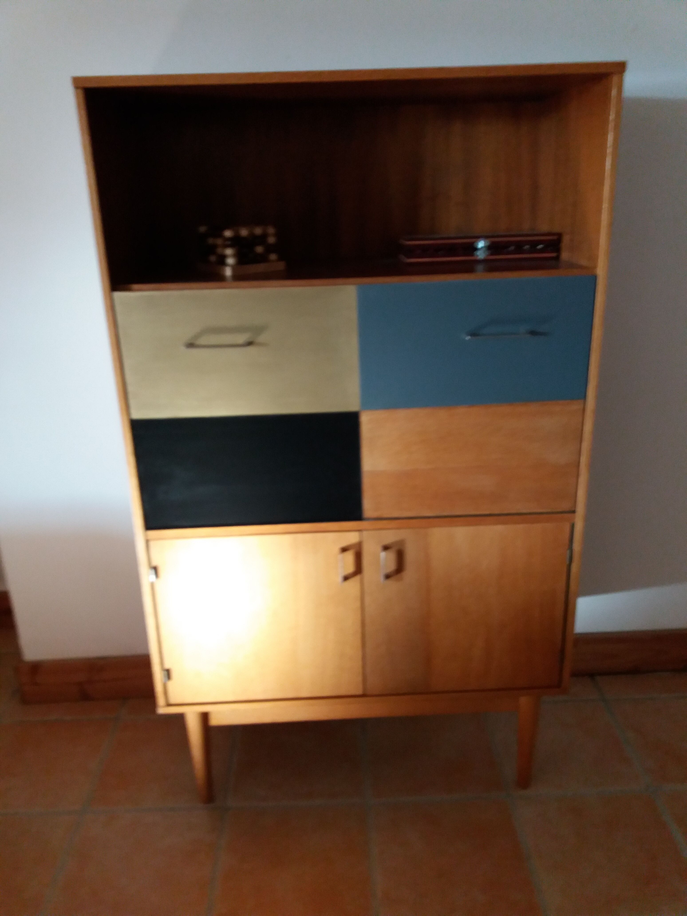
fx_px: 741
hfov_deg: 49.7
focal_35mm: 28
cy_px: 458
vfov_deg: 63.4
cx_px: 344
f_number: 1.9
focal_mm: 3.7
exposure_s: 1/17
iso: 160
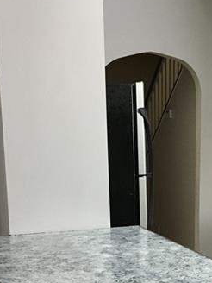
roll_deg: +0.5
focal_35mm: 68
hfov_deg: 21.5
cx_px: 147
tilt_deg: -10.6
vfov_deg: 27.8
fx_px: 555
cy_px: 236
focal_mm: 4.15
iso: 160
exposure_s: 1/30
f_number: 2.2
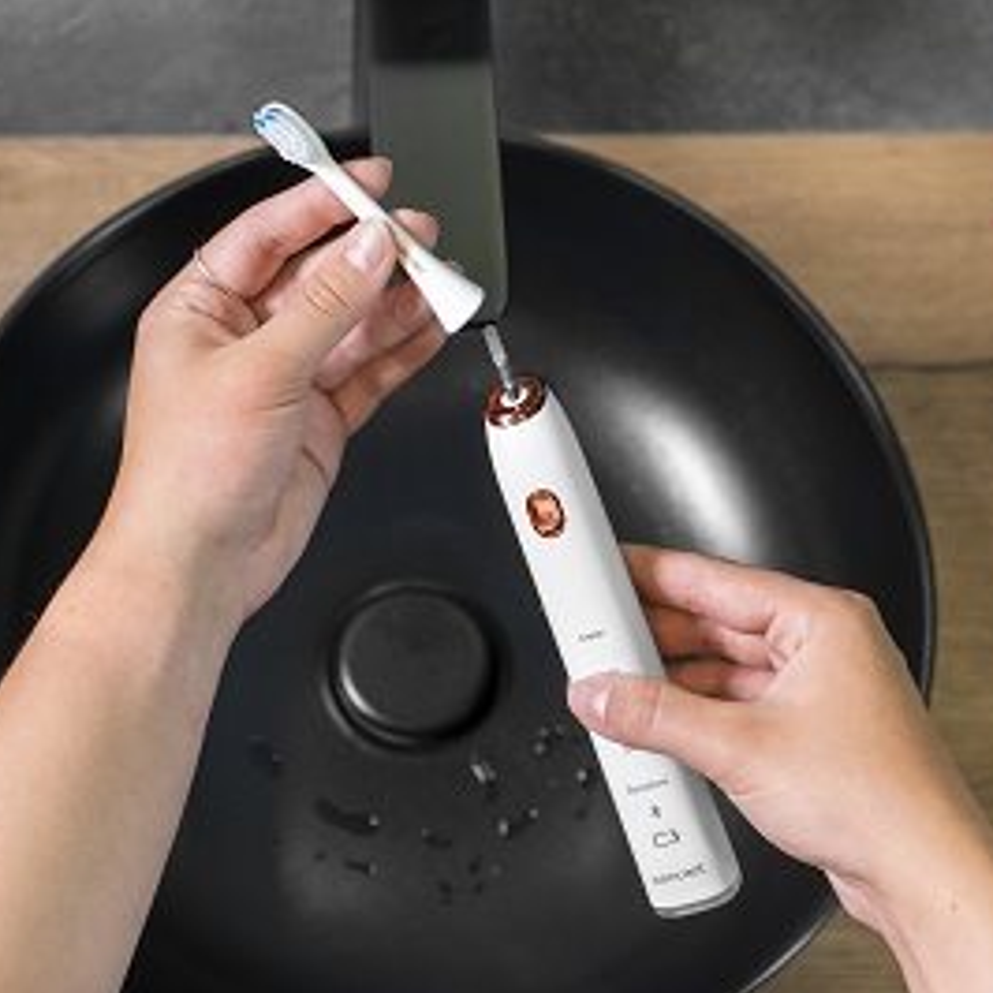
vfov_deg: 25.7
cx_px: 437
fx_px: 2174
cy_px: 437
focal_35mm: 67
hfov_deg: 25.7
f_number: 4
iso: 800
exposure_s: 1/100
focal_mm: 35
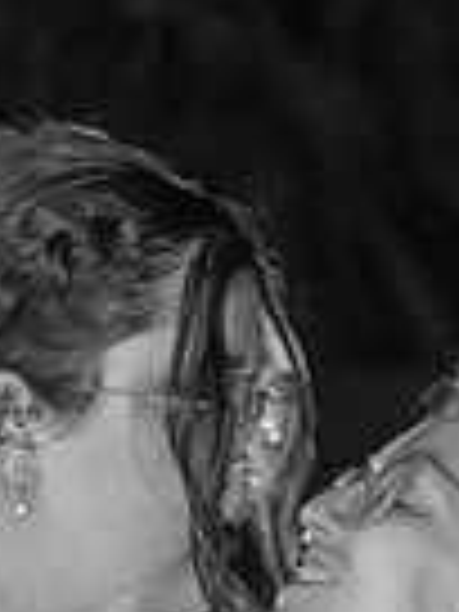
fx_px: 3094
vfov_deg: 11.1
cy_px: 716
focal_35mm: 175
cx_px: 349
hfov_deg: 8.5
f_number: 2.8
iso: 800
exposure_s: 1/100
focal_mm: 55
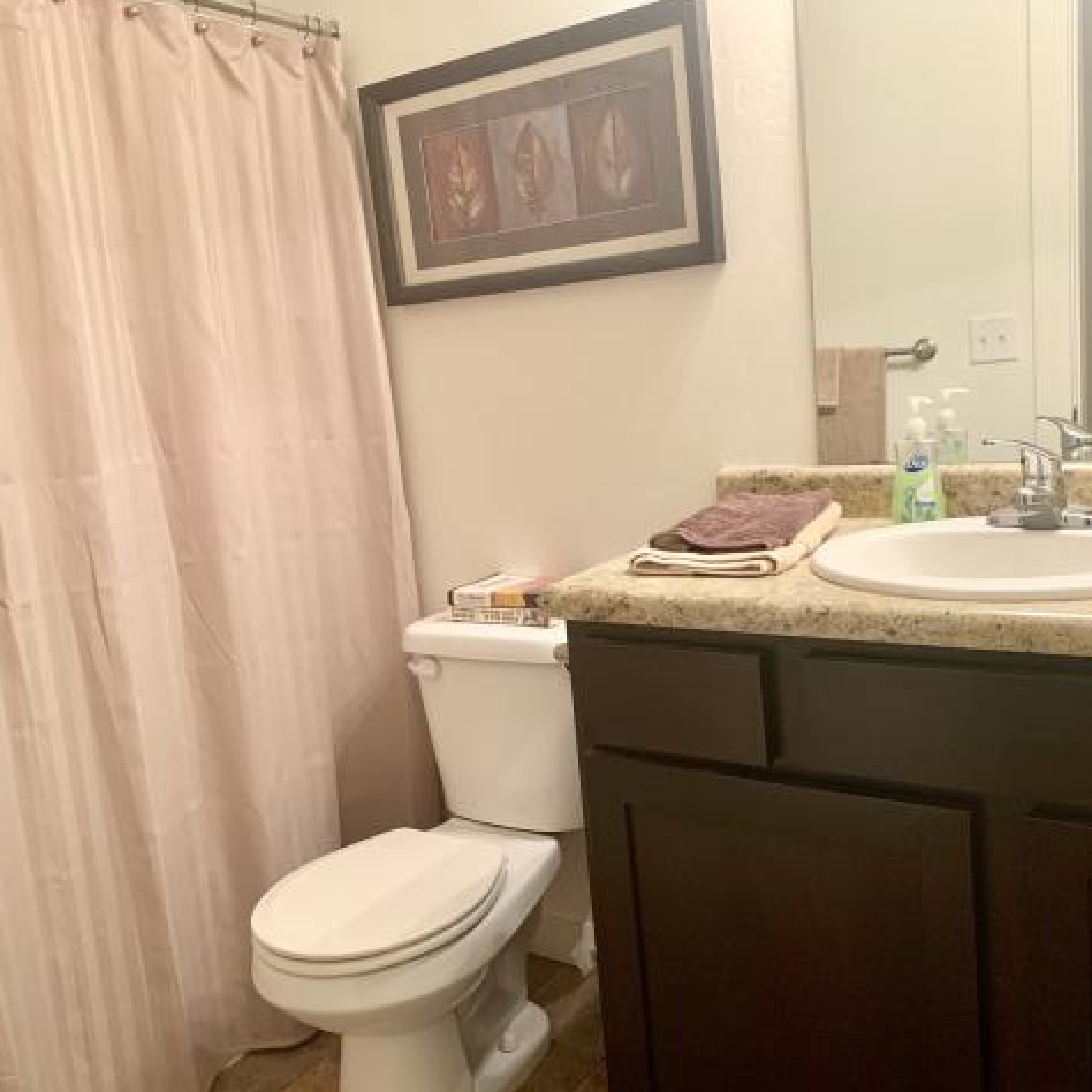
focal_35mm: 31
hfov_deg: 52.5
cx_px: 534
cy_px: 541
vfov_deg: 52.5
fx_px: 1106
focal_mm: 4.25
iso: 200
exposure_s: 1/60
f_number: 1.8
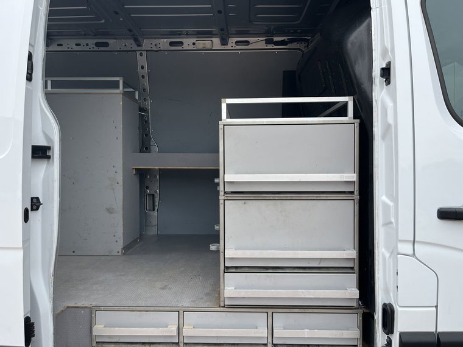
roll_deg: +0.3
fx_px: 348
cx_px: 232
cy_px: 174
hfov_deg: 67.3
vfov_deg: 53.1
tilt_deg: -0.6
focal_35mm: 26
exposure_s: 1/840
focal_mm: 5.1
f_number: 1.6
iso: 50
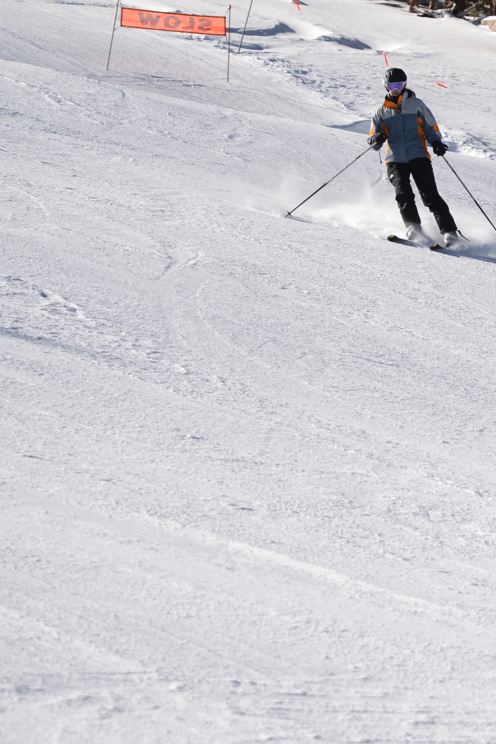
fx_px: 6159
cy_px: 363
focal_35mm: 298
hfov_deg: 4.6
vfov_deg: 6.9
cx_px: 707
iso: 100
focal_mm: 98
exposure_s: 1/640
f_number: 6.3
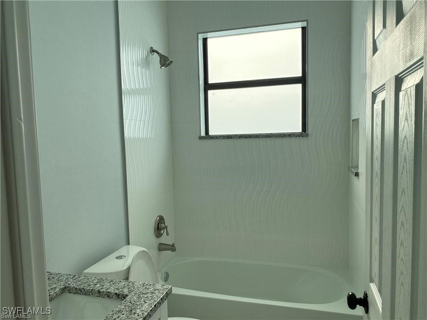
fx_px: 321
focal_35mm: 26
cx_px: 214
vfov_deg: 53.1
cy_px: 160
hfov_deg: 67.3
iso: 32
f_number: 1.8
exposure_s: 1/1412
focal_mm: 4.25
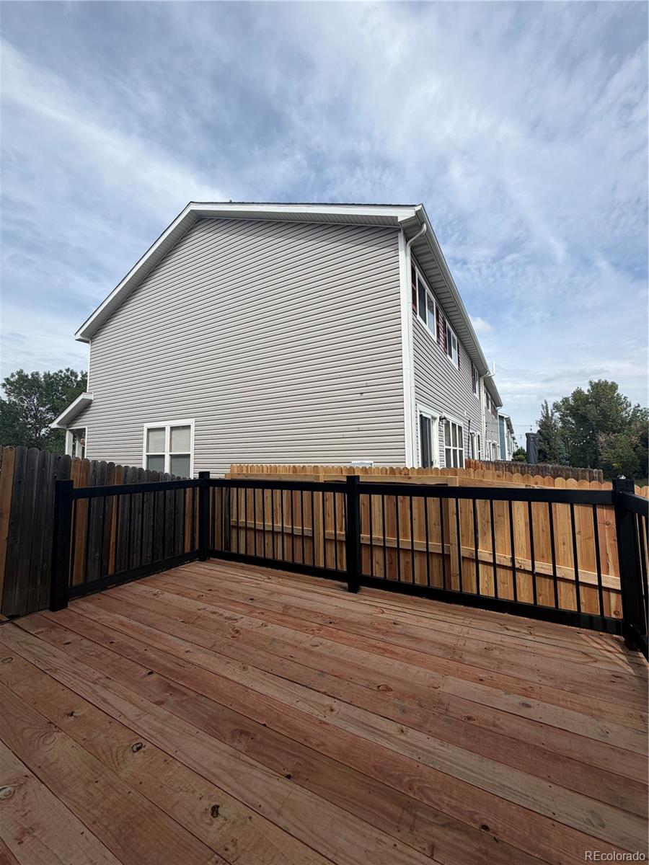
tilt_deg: +4.6
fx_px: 350
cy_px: 432
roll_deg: +0.6
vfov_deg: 102.1
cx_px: 324
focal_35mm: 14
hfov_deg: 85.7
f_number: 2.2
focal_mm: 2.22
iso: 20
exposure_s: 1/914
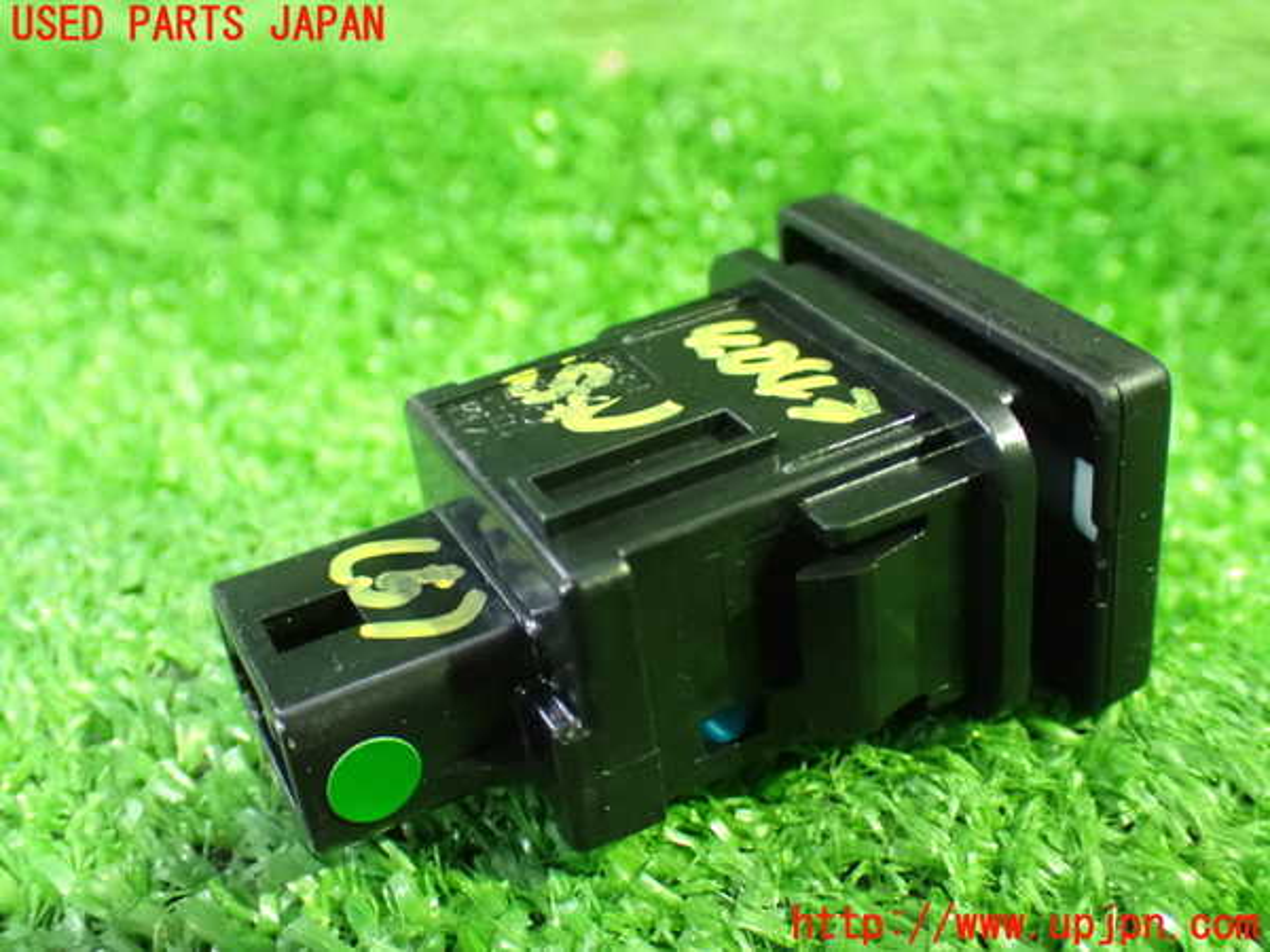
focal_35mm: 41
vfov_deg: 35.1
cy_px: 476
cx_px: 635
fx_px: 1504
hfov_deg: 45.8
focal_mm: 7.31
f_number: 2.8
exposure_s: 1/25
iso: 1600
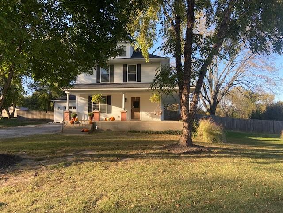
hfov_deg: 67.3
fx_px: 213
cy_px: 106
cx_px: 142
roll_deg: +0.4
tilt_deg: +3.4
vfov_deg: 53.1
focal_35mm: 26
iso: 32
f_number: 1.8
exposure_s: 1/524
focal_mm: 4.25
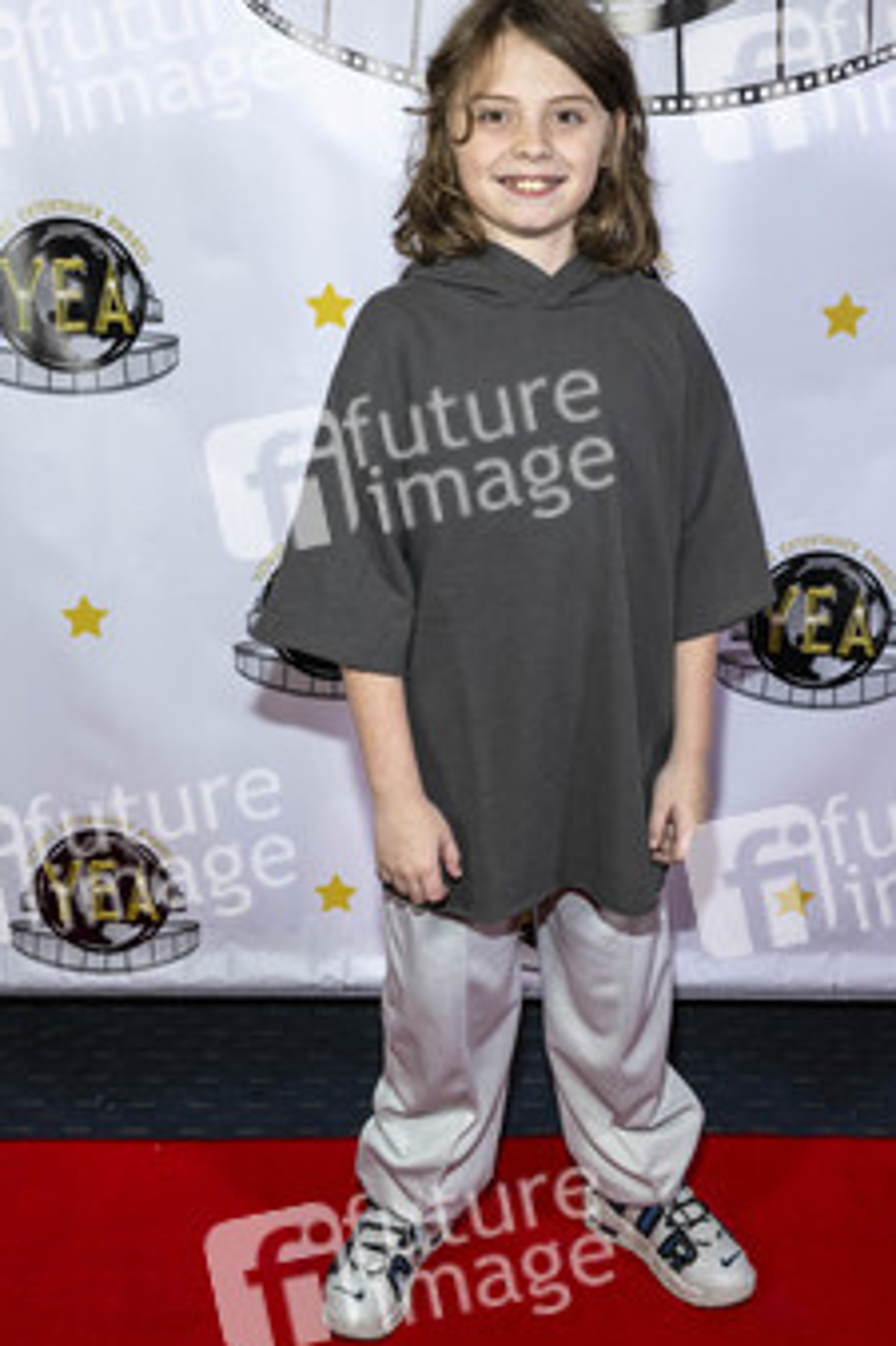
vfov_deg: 49.6
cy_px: 665
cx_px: 526
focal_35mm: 39
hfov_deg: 34.1
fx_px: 1457
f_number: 5.6
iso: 800
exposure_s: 1/200
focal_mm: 33
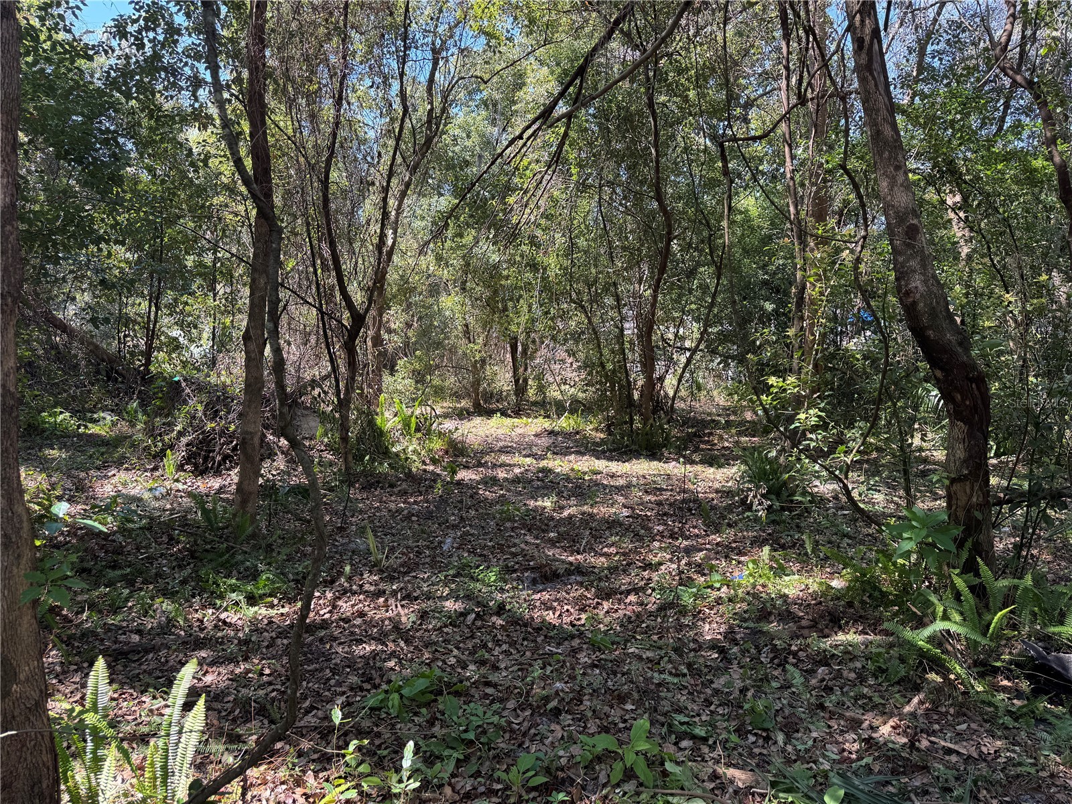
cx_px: 536
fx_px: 743
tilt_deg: -8.6
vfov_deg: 56.8
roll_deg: -0.2
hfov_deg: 71.6
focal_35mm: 24
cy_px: 402
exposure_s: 1/328
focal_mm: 6.76
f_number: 1.78
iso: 80
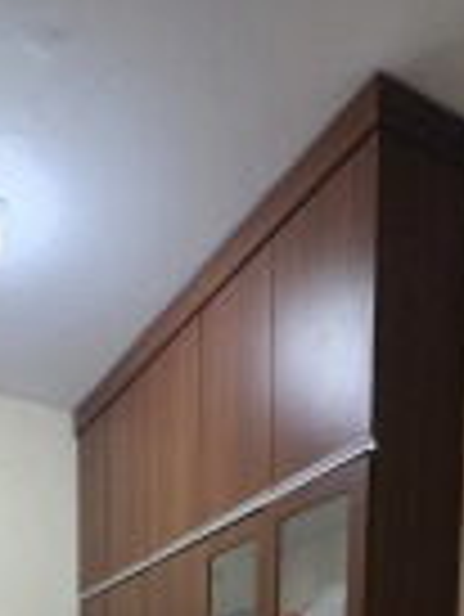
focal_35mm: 38
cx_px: 124
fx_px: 678
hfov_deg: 37.0
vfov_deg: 32.3
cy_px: 852
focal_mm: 2.2
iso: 1000
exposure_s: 1/50
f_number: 1.9
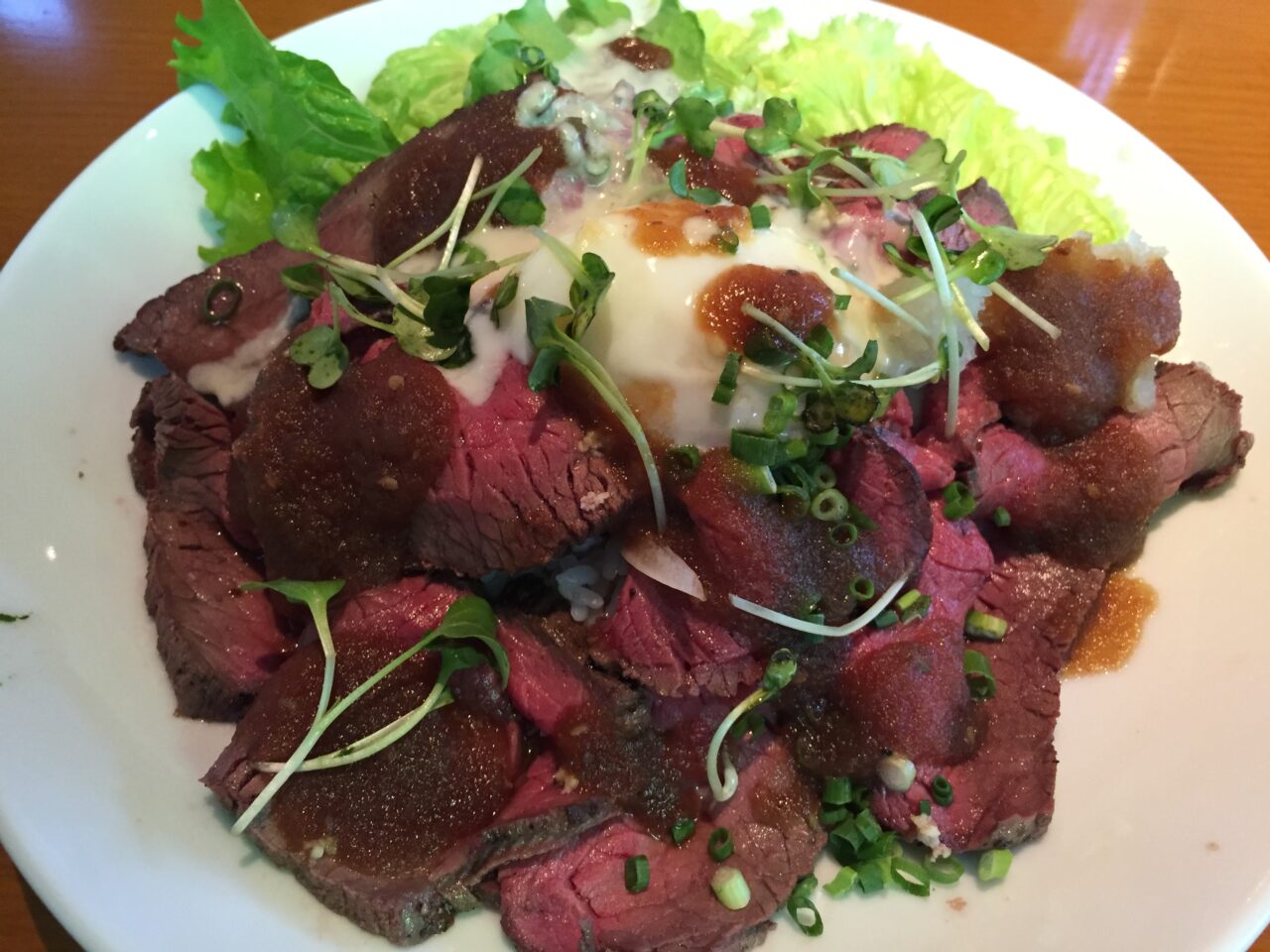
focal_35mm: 29
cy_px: 476
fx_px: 1064
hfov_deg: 61.7
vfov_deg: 48.2
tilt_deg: -56.6
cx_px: 635
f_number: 2.2
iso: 200
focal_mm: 4.15
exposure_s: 1/30
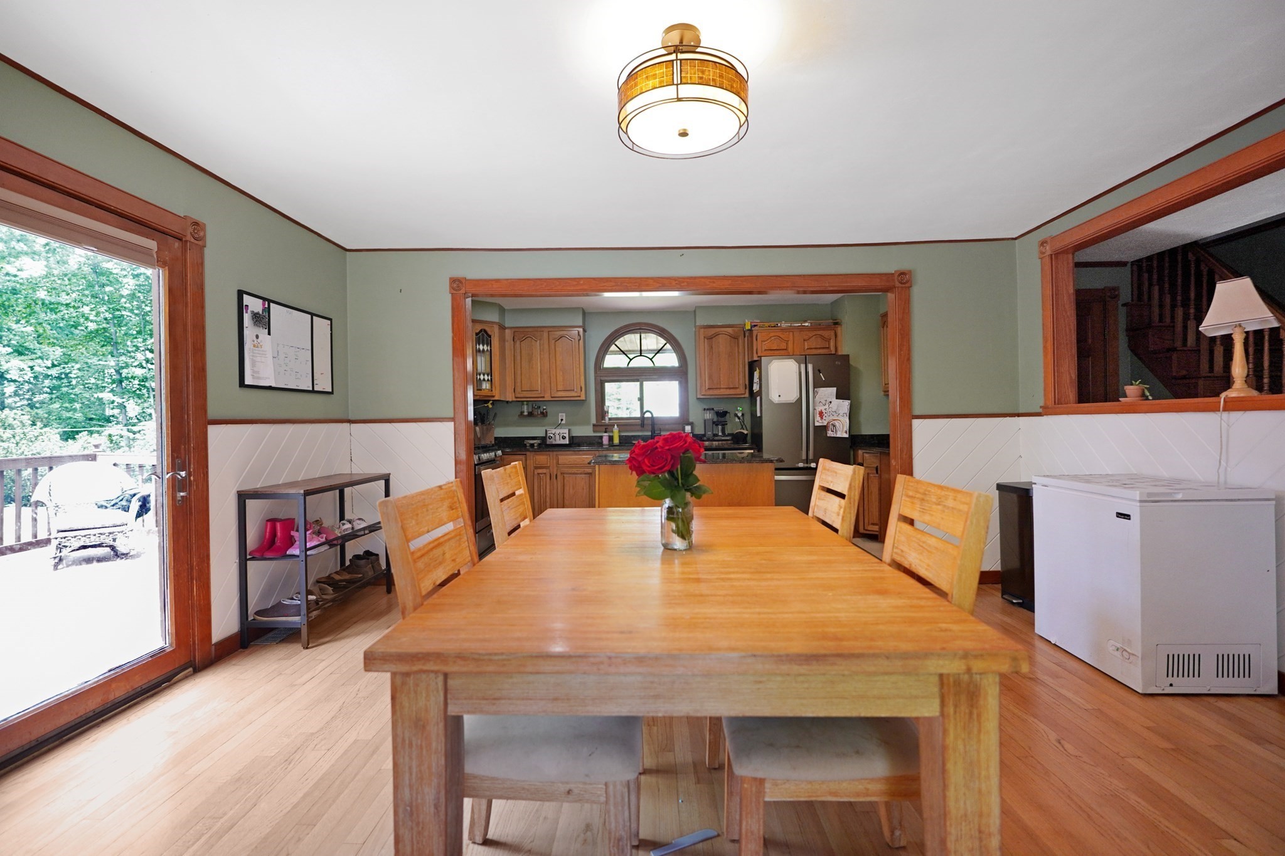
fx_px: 589
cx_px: 642
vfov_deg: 72.0
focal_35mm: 16
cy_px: 428
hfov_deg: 95.0
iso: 160
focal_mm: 11
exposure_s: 1/80
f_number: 1.8
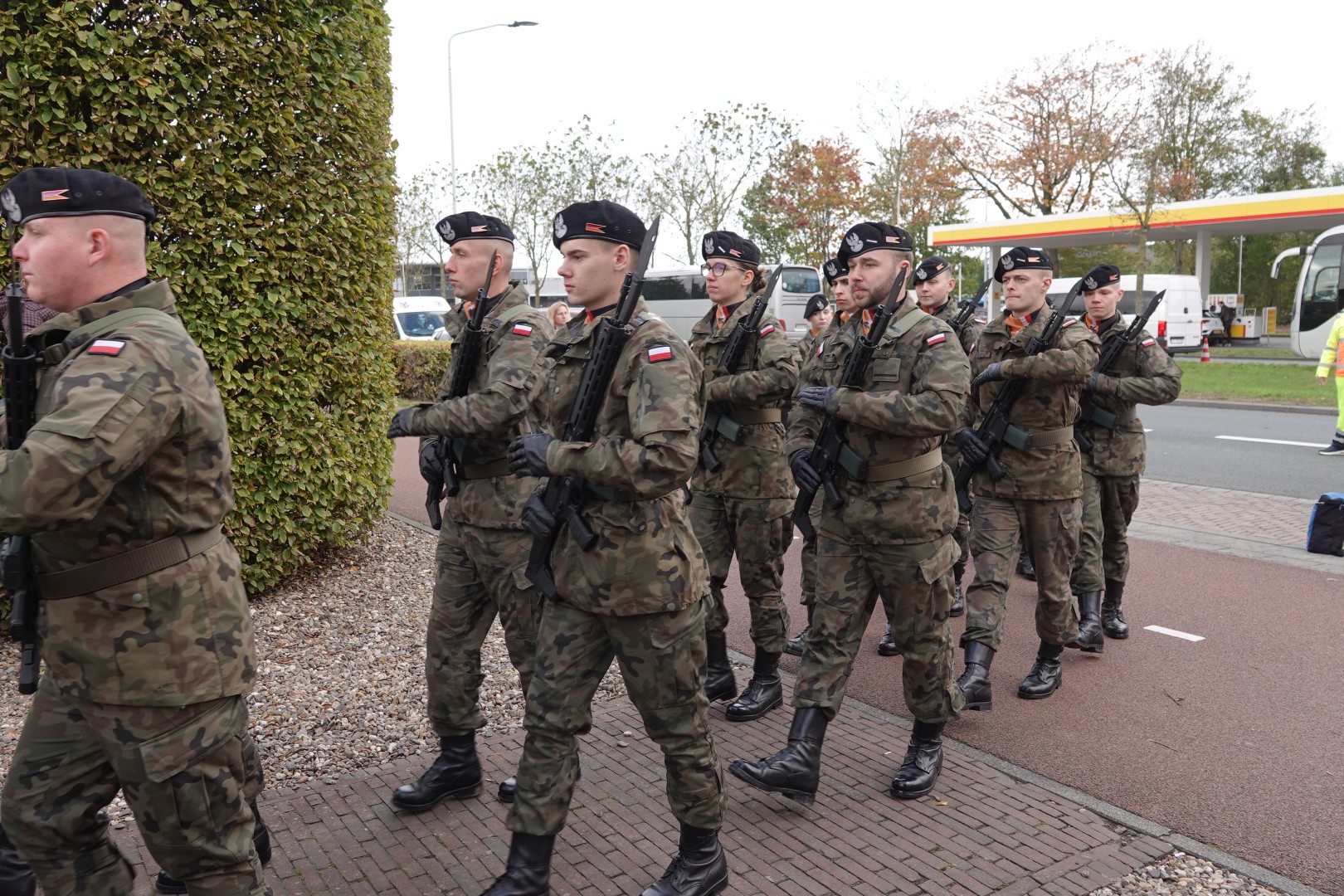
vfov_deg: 46.4
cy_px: 448
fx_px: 1045
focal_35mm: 28
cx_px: 672
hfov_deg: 65.5
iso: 100
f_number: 2.8
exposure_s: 1/200
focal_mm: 10.38
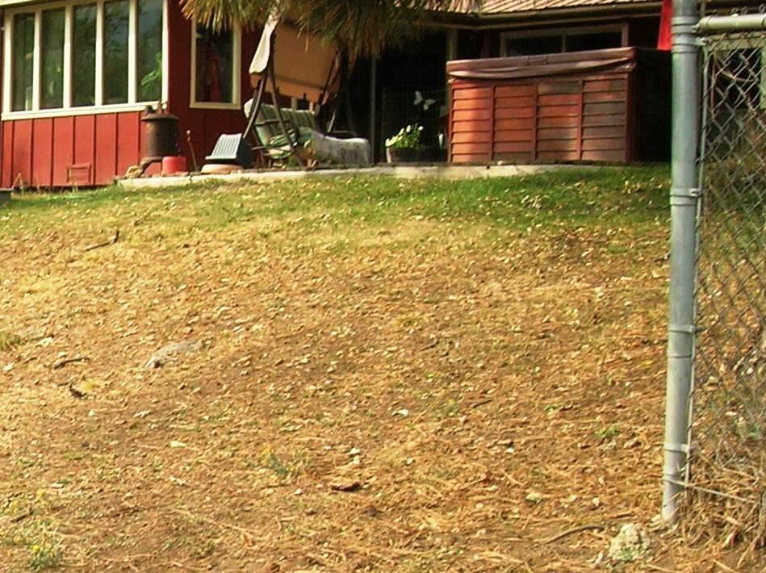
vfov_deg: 17.9
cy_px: 345
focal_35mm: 82
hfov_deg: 22.2
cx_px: -136
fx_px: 1813
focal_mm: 5.7
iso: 50
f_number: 4.9
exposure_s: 1/112
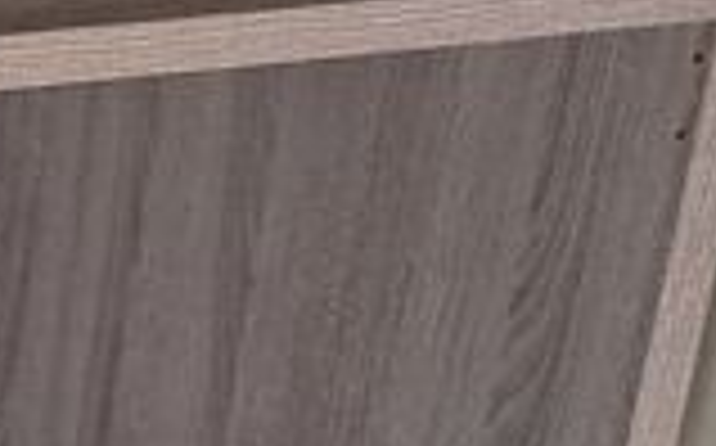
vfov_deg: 8.2
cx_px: -1274
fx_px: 3119
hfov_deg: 10.3
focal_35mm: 160
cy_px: 207
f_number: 1.8
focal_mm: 5.23
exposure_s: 1/60
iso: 160
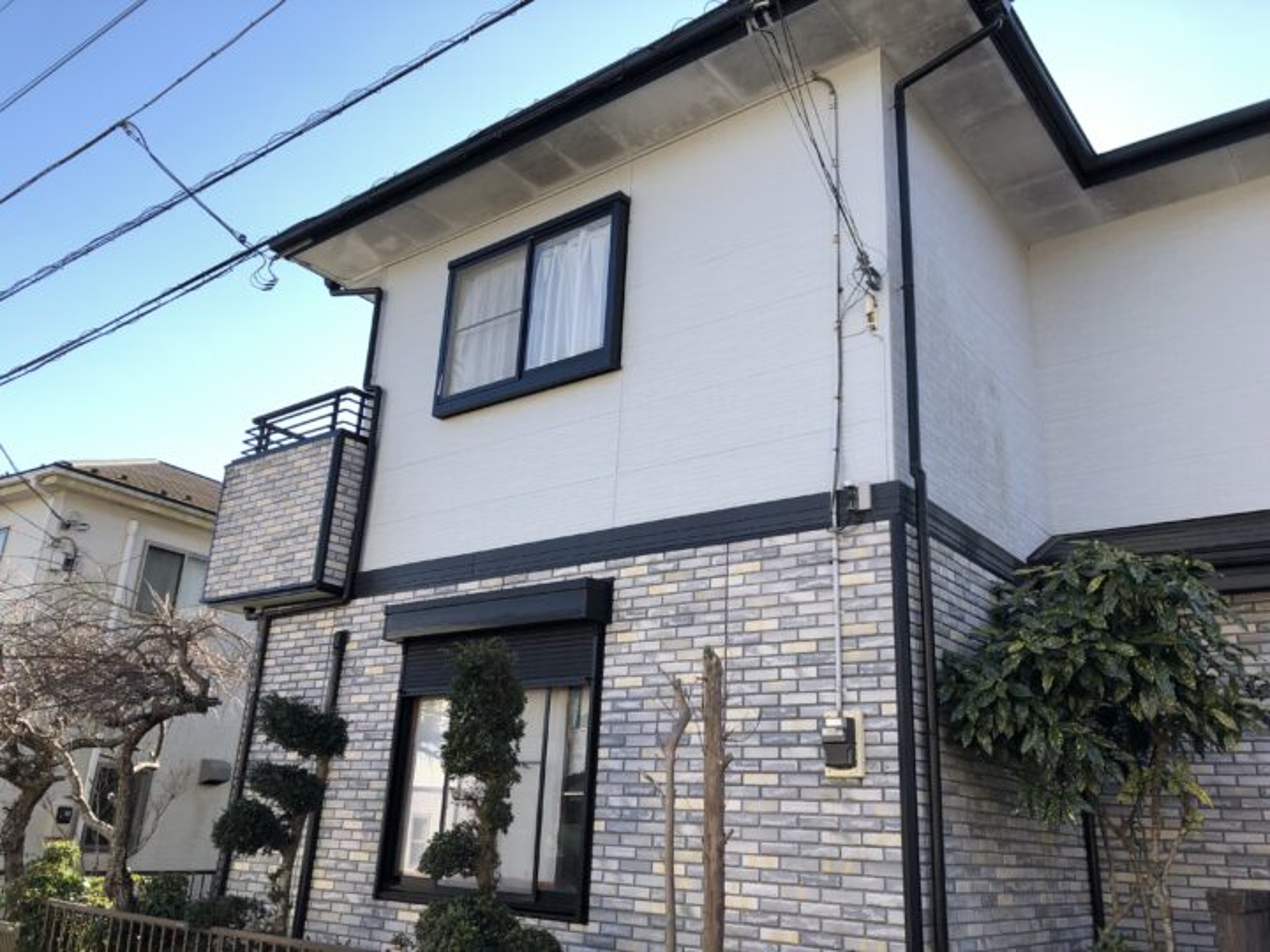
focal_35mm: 28
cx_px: 635
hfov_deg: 63.4
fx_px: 1027
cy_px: 476
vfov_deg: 49.7
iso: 20
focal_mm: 3.99
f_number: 1.8
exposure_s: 1/600
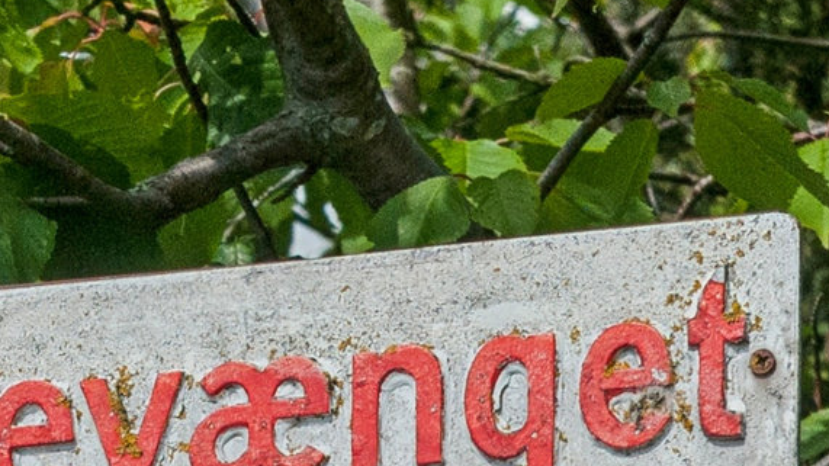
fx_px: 10528
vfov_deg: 2.5
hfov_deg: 4.5
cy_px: 1105
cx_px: -192
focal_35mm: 479
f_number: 8
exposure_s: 1/1600
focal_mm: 58
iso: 400
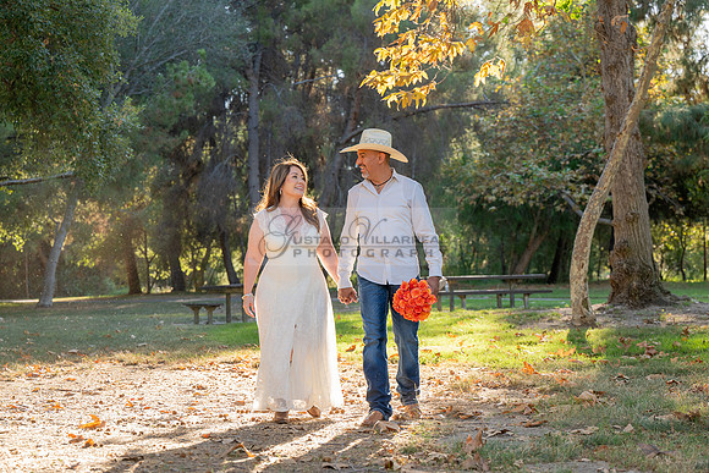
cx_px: 354
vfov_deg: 19.5
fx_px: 1379
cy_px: 236
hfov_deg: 28.8
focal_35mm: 70
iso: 200
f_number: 4
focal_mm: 70
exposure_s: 1/200
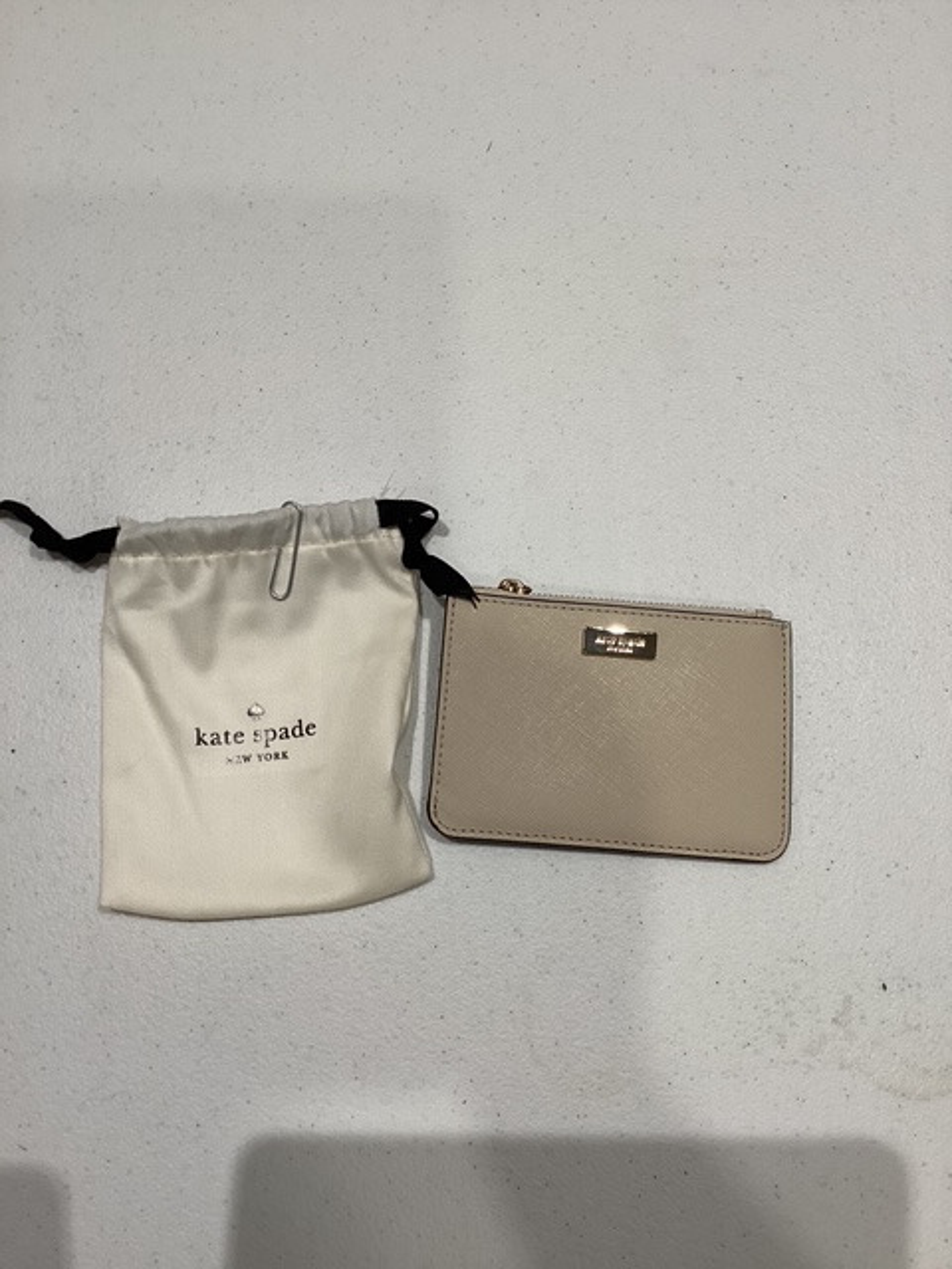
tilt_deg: -77.8
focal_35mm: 31
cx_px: 476
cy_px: 634
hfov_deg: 45.4
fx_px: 1137
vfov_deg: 58.4
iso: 100
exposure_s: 1/120
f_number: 2.4
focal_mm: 3.3
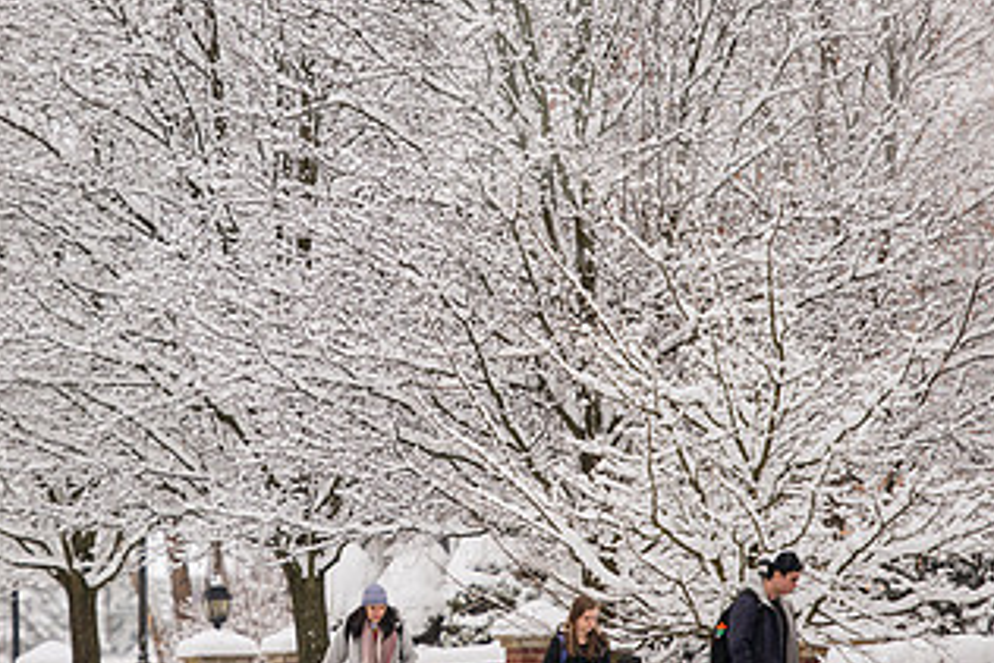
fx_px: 9115
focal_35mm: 330
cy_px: 319
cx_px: 343
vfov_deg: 4.2
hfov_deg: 6.2
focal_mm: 180
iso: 100
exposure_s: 1/500
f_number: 3.2
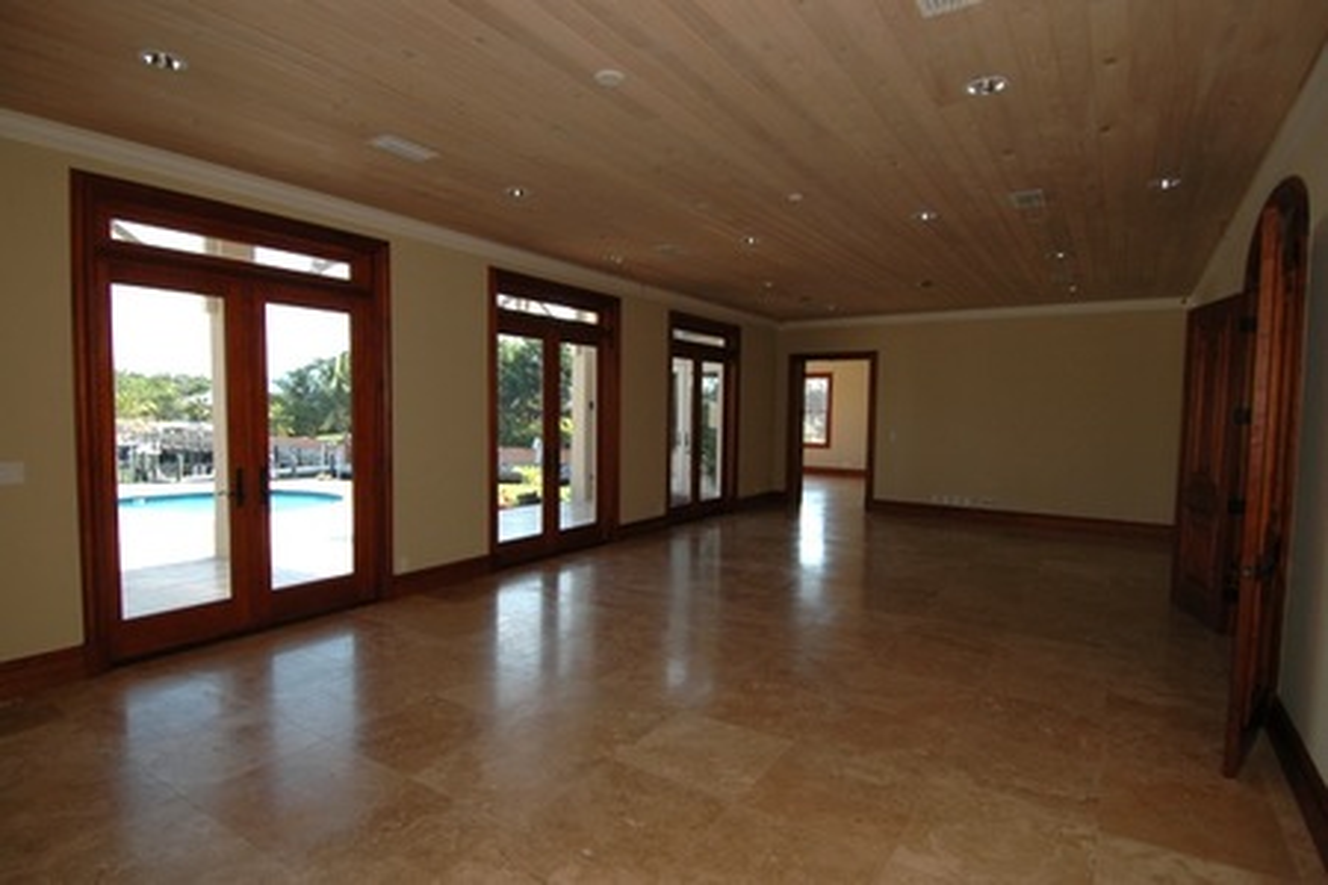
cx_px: 664
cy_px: 442
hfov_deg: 90.0
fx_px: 664
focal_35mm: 18
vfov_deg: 67.4
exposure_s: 1/160
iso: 200
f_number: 4
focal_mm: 12
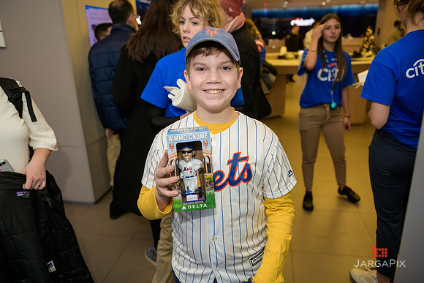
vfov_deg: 48.0
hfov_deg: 67.4
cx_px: 212
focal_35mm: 27
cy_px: 142
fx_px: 318
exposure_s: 1/125
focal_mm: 27
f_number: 3.2
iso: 400
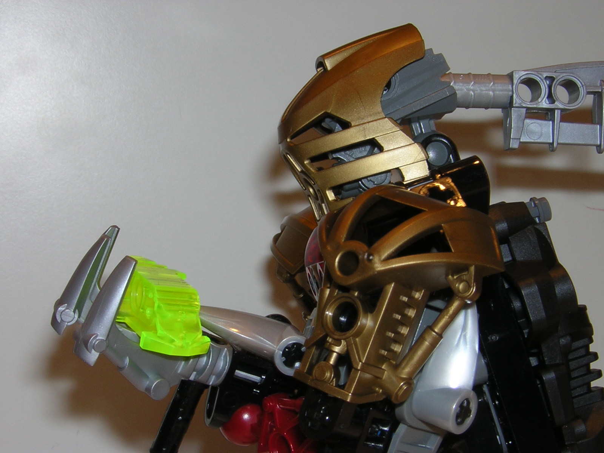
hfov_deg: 25.3
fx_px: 1344
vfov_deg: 19.1
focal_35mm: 77
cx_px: 302
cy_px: 226
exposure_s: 1/60.1
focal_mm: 10.1
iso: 100
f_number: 7.8
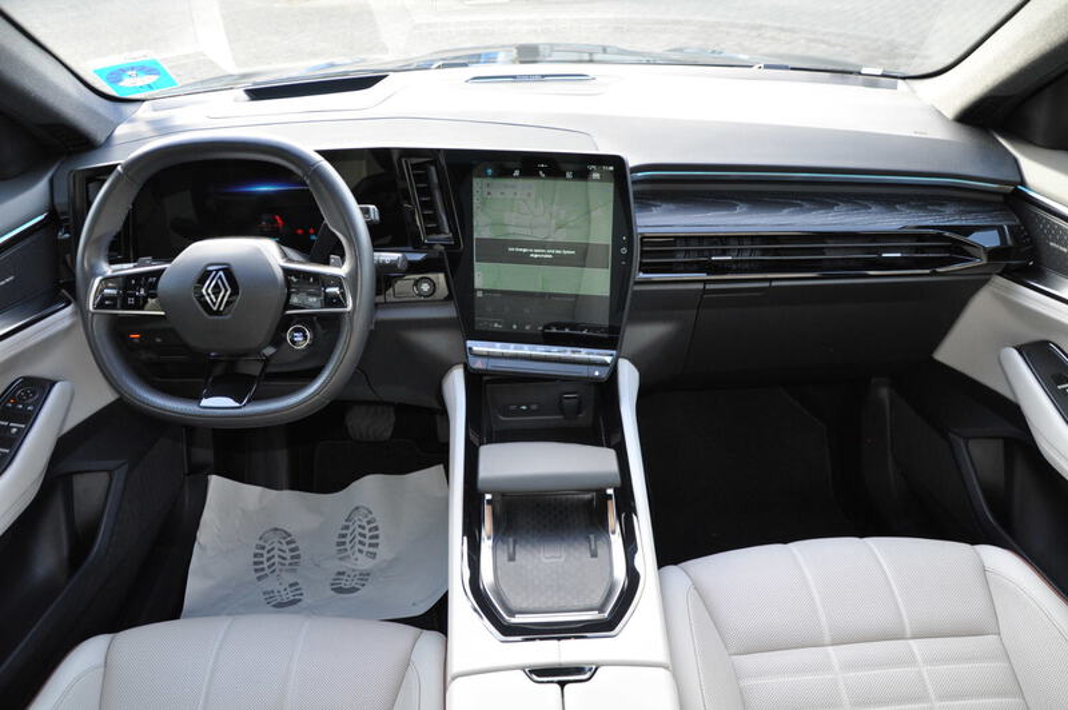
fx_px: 800
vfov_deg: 47.9
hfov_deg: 67.4
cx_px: 534
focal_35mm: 27
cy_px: 355
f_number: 3.5
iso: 720
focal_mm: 18
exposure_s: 1/125
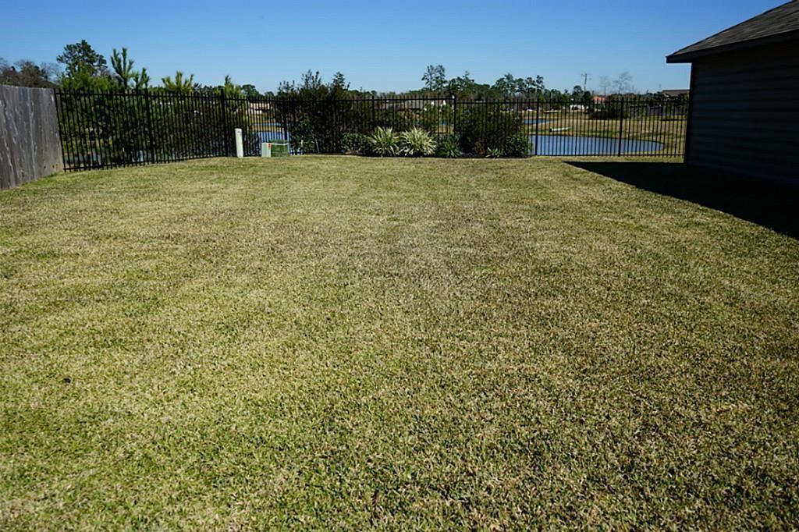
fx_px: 643
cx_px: 400
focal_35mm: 29
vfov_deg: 44.9
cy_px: 266
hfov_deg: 63.7
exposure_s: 1/800
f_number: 5.6
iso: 100
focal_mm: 29
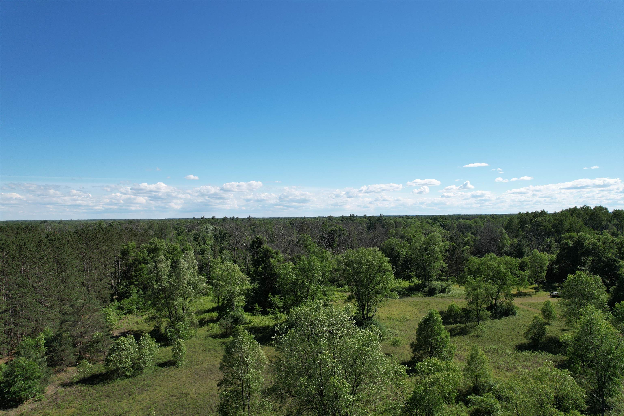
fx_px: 381
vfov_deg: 57.2
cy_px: 208
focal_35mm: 22
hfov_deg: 78.6
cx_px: 312
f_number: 2.8
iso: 100
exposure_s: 1/2000
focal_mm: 8.38
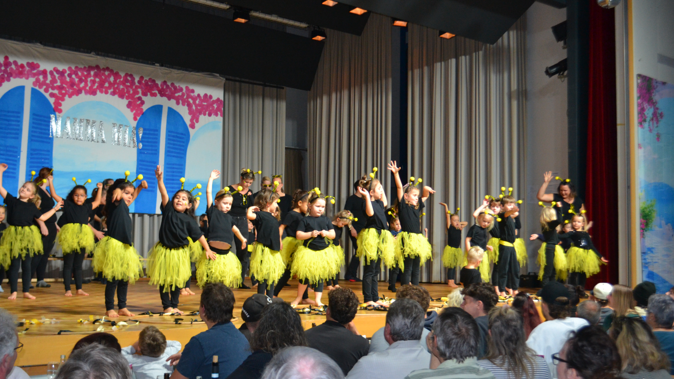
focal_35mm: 47
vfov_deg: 25.7
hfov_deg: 44.1
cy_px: 200
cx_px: 331
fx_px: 832
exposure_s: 1/60
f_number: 4.5
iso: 1100
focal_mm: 29
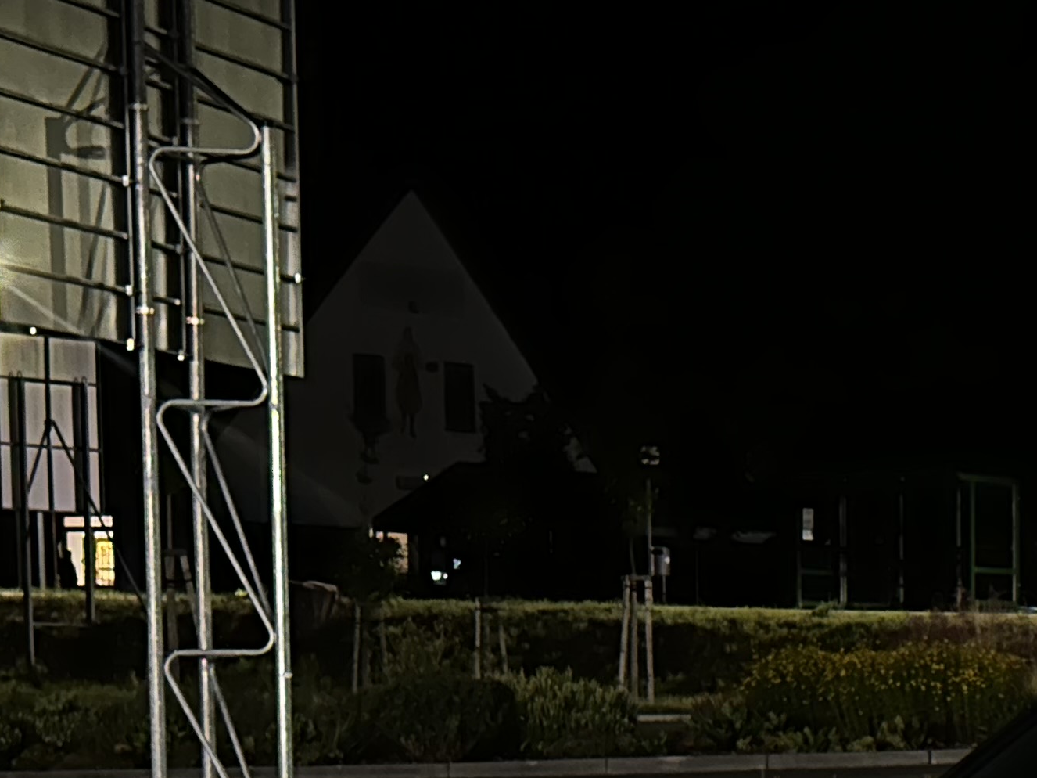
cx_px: 1469
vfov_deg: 9.9
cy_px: 1058
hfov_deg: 12.9
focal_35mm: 146
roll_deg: +0.6
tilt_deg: -4.6
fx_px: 4373
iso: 640
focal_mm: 6.86
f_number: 1.78
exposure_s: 1/9
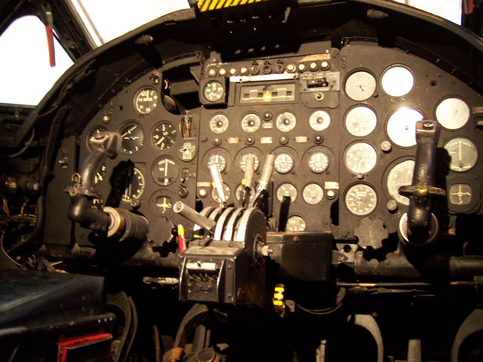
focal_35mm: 36
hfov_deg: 51.4
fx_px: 502
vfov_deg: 39.7
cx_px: 242
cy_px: 181
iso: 160
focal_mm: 6.2
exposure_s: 1/8
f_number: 2.8
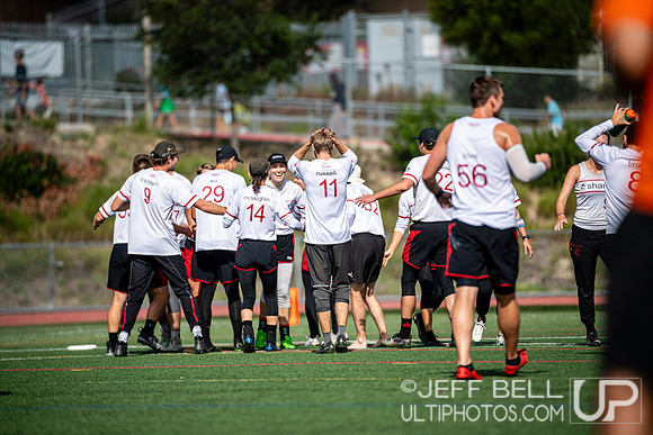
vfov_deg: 4.6
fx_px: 5443
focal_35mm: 300
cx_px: 326
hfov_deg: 6.9
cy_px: 218
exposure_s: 1/2500
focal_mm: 300
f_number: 3.2
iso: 100
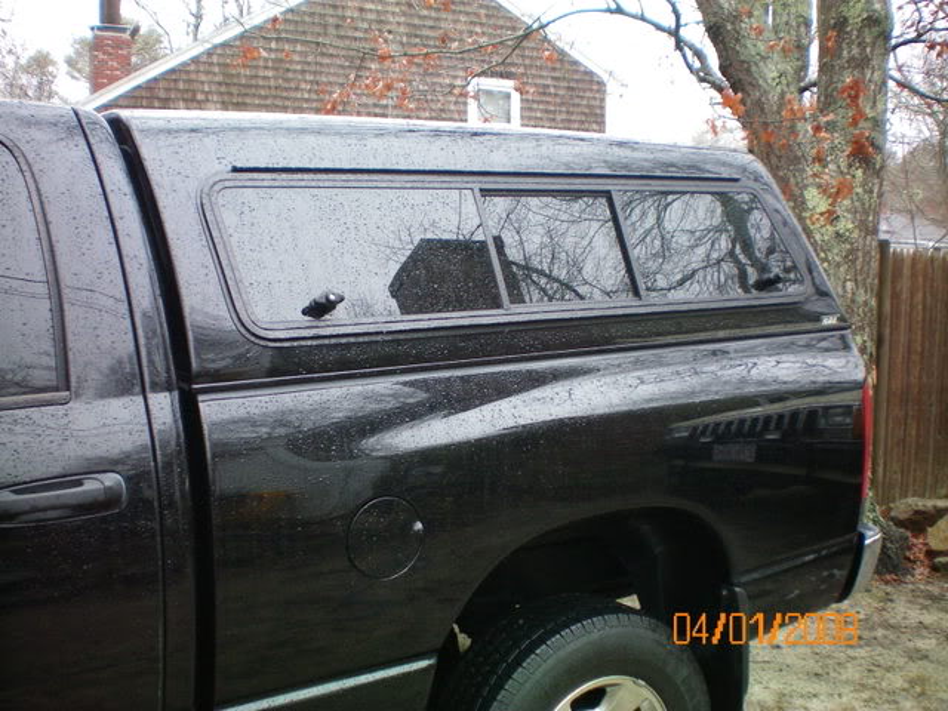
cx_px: 474
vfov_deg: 37.7
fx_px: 1041
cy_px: 356
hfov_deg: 49.0
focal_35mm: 38
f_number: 3.1
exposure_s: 1/60
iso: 125
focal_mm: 6.3
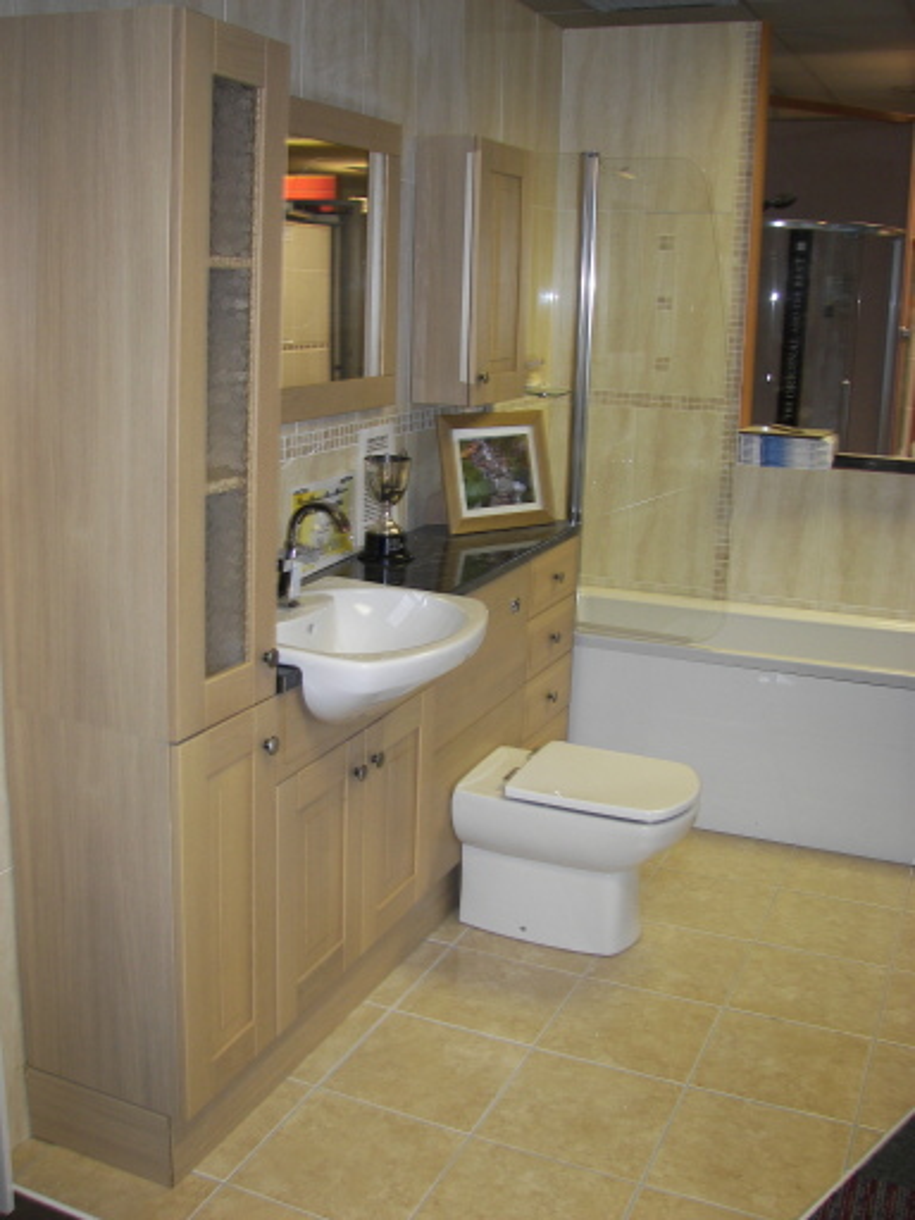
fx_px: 1269
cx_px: 458
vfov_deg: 51.4
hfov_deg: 39.7
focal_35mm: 36
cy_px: 610
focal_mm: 6
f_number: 2.8
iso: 64
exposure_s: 1/30
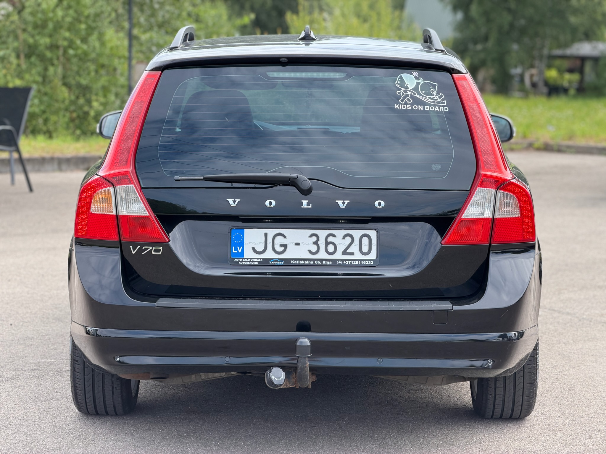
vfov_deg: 14.8
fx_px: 1751
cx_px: 303
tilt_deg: -6.6
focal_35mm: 100
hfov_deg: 19.6
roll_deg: -1.5
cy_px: 227
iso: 50
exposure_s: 1/298
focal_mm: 16.89
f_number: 2.8
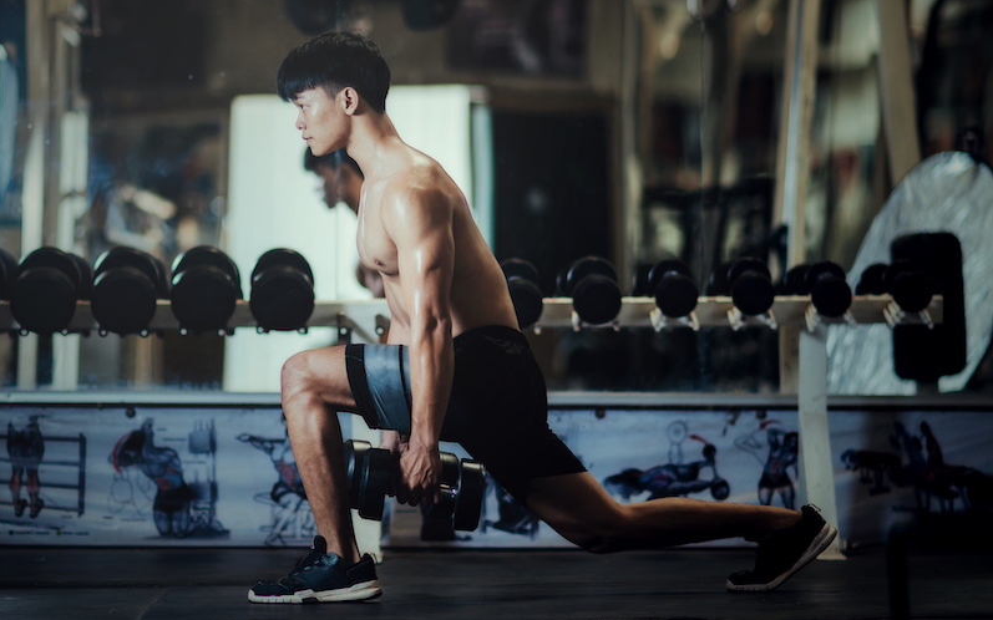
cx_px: 496
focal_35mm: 138
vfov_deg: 9.5
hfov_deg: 15.1
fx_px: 3734
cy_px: 289
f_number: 2.2
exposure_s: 1/160
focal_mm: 135
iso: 200
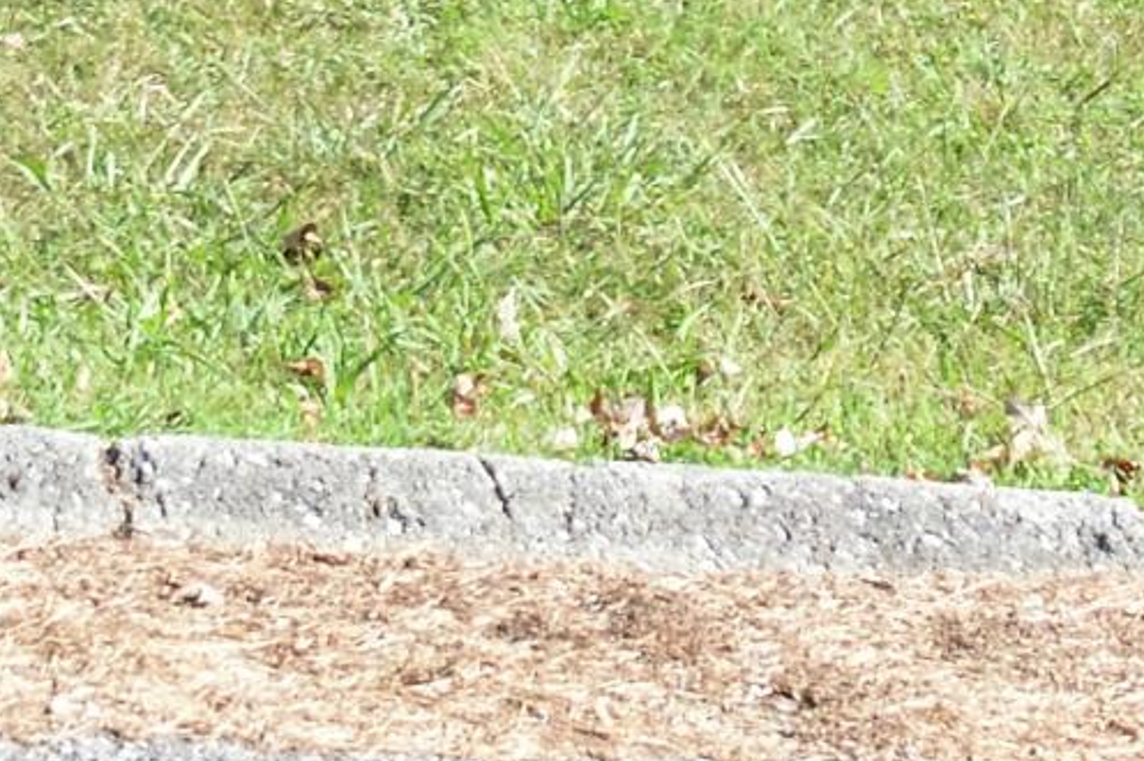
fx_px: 7494
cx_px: 1783
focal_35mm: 236
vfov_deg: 5.5
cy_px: -1261
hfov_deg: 8.5
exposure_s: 1/125
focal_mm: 26
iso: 125
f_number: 5.6
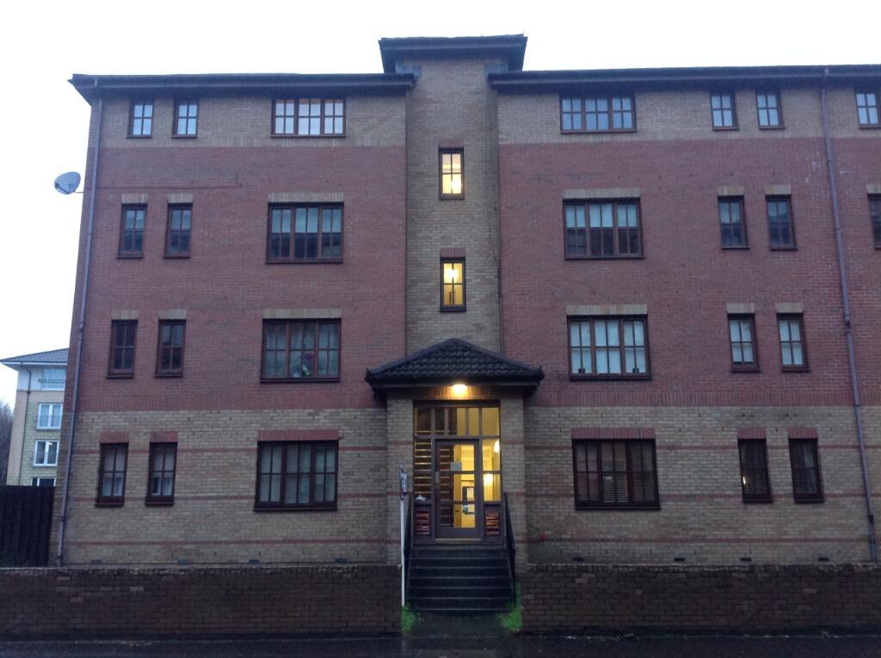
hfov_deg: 52.7
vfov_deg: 40.6
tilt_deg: +13.3
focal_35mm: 35
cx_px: 440
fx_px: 890
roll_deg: -0.6
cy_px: 329
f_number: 2.4
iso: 160
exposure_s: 1/15
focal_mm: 4.28
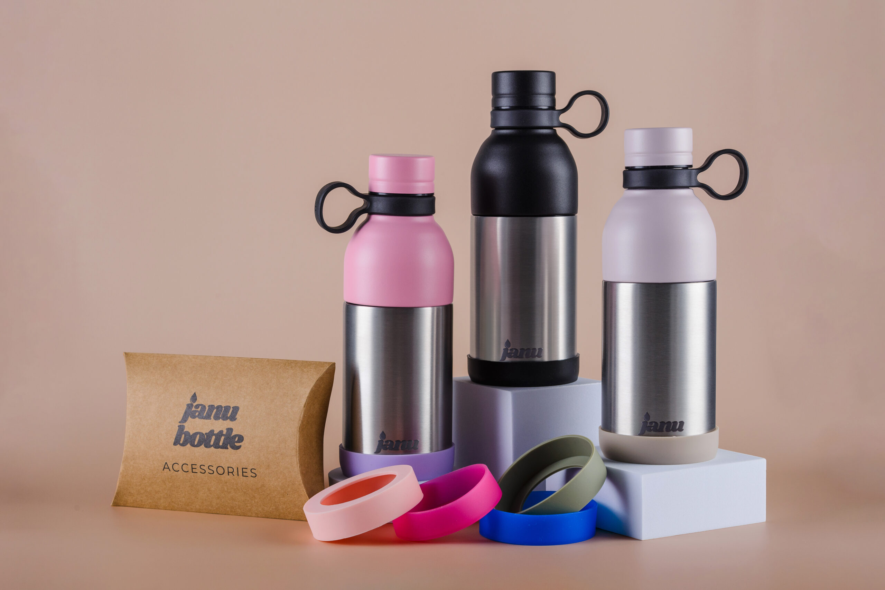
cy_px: 295
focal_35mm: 82
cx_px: 442
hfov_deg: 24.8
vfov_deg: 16.7
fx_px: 2017
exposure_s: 1/125
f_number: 10
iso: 160
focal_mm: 82
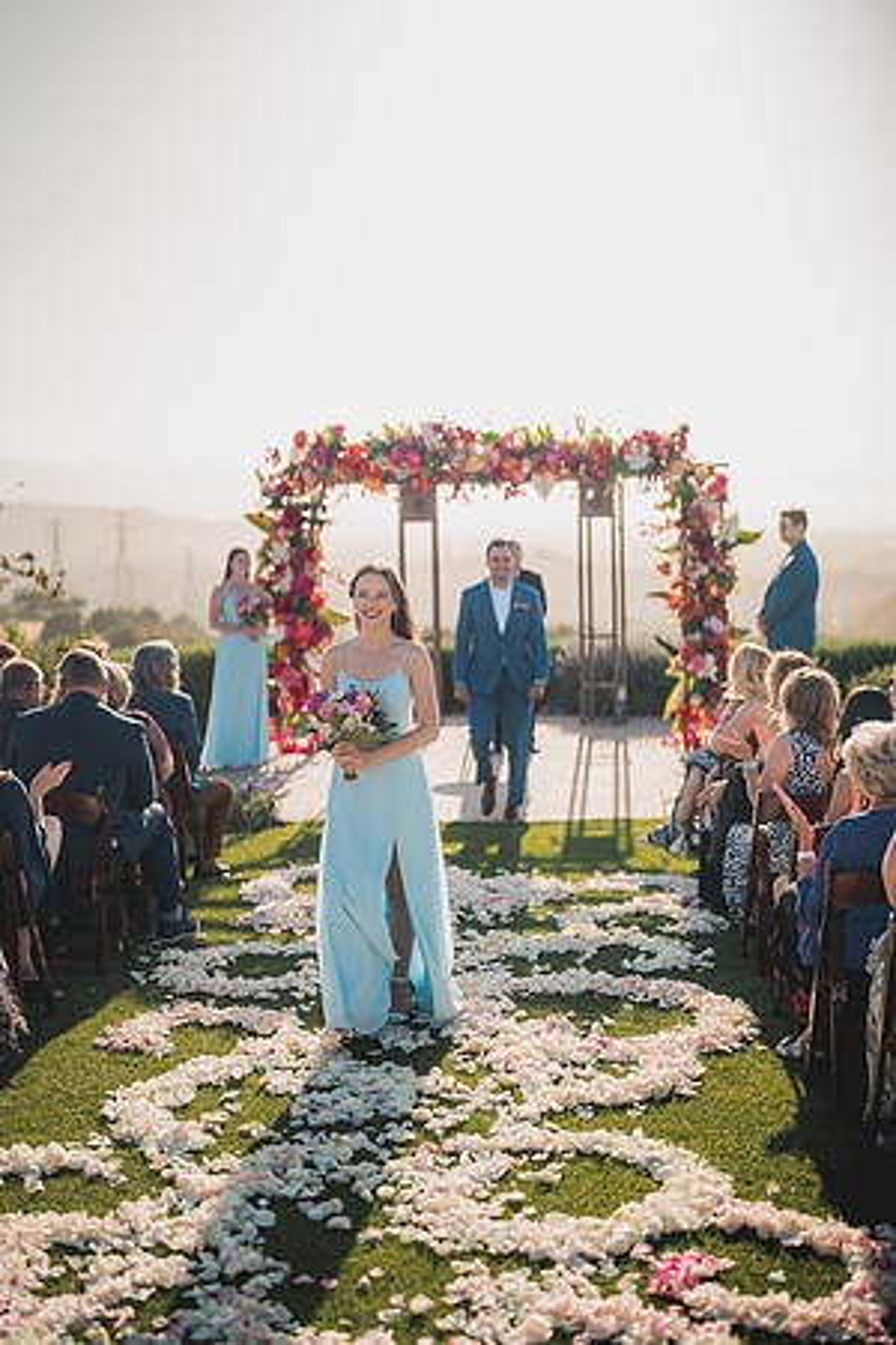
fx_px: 1867
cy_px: 672
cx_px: 448
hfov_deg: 27.0
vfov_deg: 39.6
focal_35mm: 50
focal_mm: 50
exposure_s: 1/8000
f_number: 1.2
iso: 100
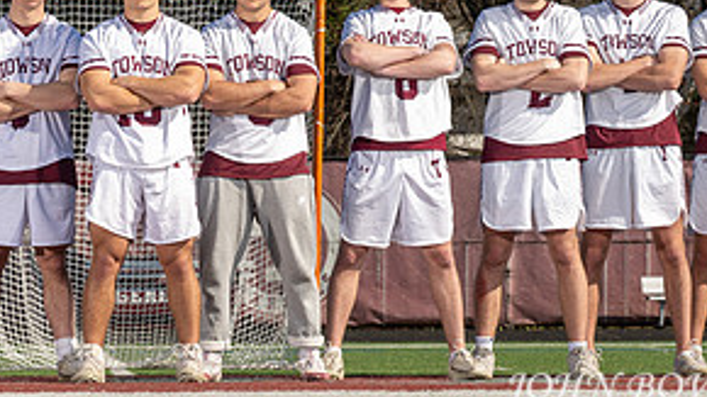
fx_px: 3280
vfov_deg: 6.9
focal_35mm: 175
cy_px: 240
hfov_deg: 12.3
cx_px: 211
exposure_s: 1/320
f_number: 5.6
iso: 50
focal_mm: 70
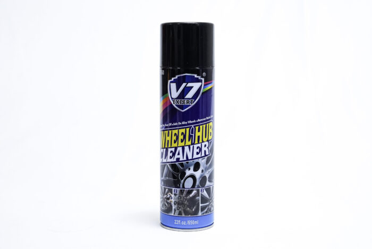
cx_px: 186
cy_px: 124
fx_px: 641
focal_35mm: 62
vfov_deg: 22.0
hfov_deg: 32.4
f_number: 8
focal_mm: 62
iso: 3200
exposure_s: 1/250
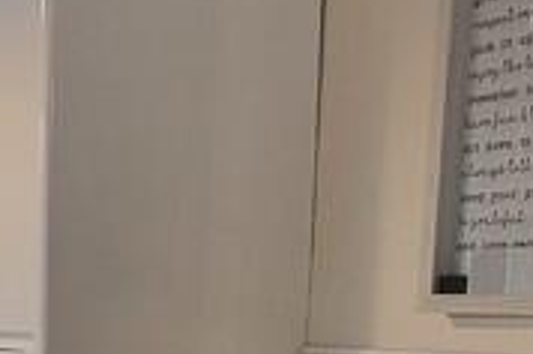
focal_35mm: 78
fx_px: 1153
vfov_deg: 16.7
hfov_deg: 19.1
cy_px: 414
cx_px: -455
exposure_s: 1/50
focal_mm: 2.2
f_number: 2.2
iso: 100
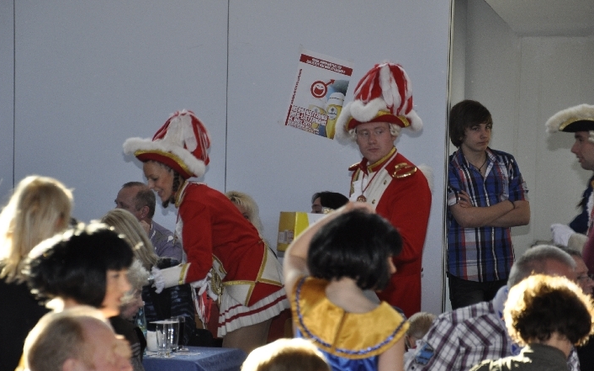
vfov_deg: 7.2
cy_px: 208
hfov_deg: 11.5
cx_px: 280
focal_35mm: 182
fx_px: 2939
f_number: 5.6
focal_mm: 105
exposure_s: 1/60
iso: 400
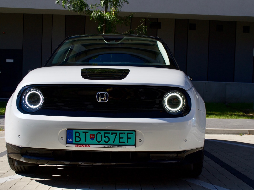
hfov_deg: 38.9
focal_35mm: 49
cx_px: 124
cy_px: 95
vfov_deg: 29.7
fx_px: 360
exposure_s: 1/250
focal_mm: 30
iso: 100
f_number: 8
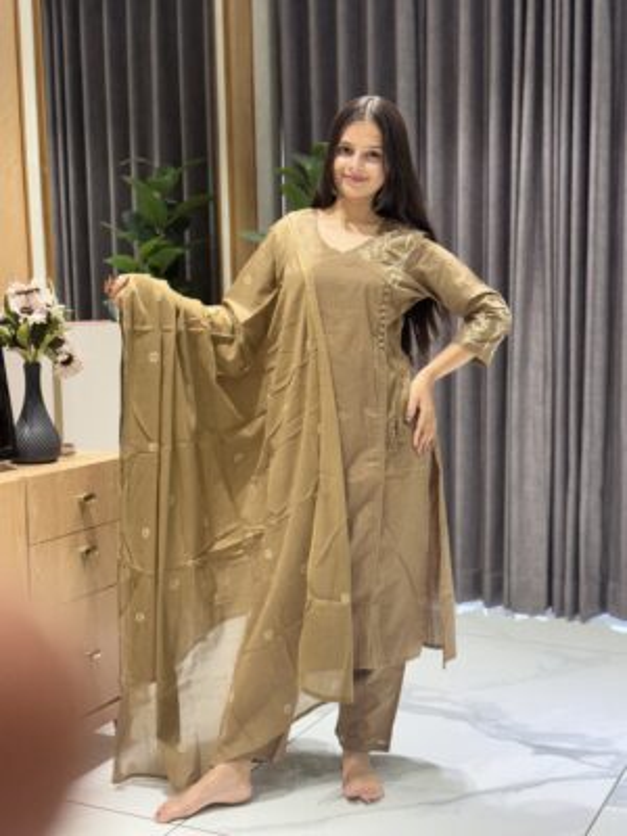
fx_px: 1159
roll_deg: +1.2
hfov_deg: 30.3
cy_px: 418
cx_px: 314
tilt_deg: -5.8
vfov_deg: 39.7
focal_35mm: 48
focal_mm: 6.76
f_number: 1.78
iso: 250
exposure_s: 1/100
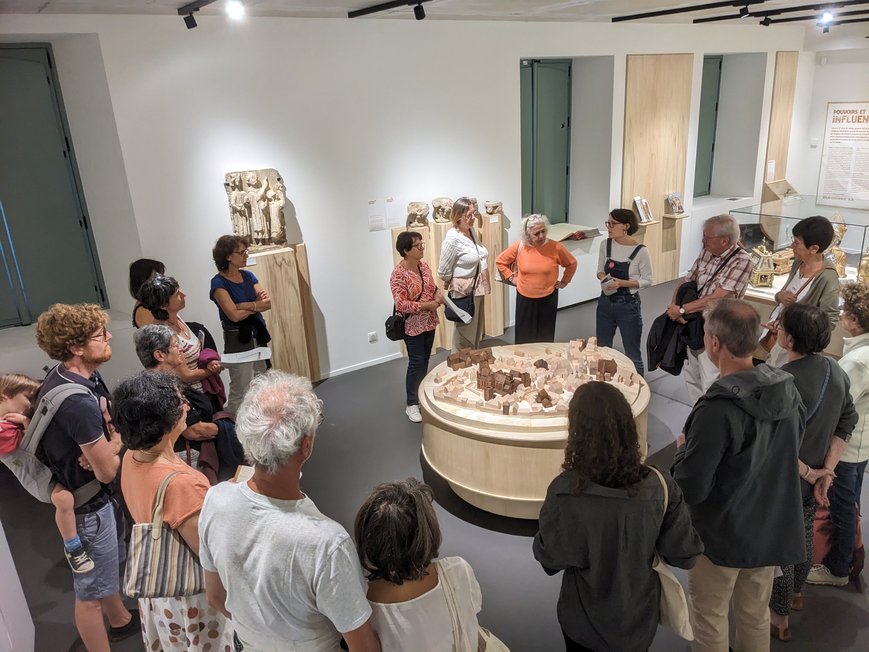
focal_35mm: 27
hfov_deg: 65.3
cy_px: 326
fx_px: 678
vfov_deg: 51.4
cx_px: 434
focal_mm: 4.38
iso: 257
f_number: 1.73
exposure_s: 1/99.9
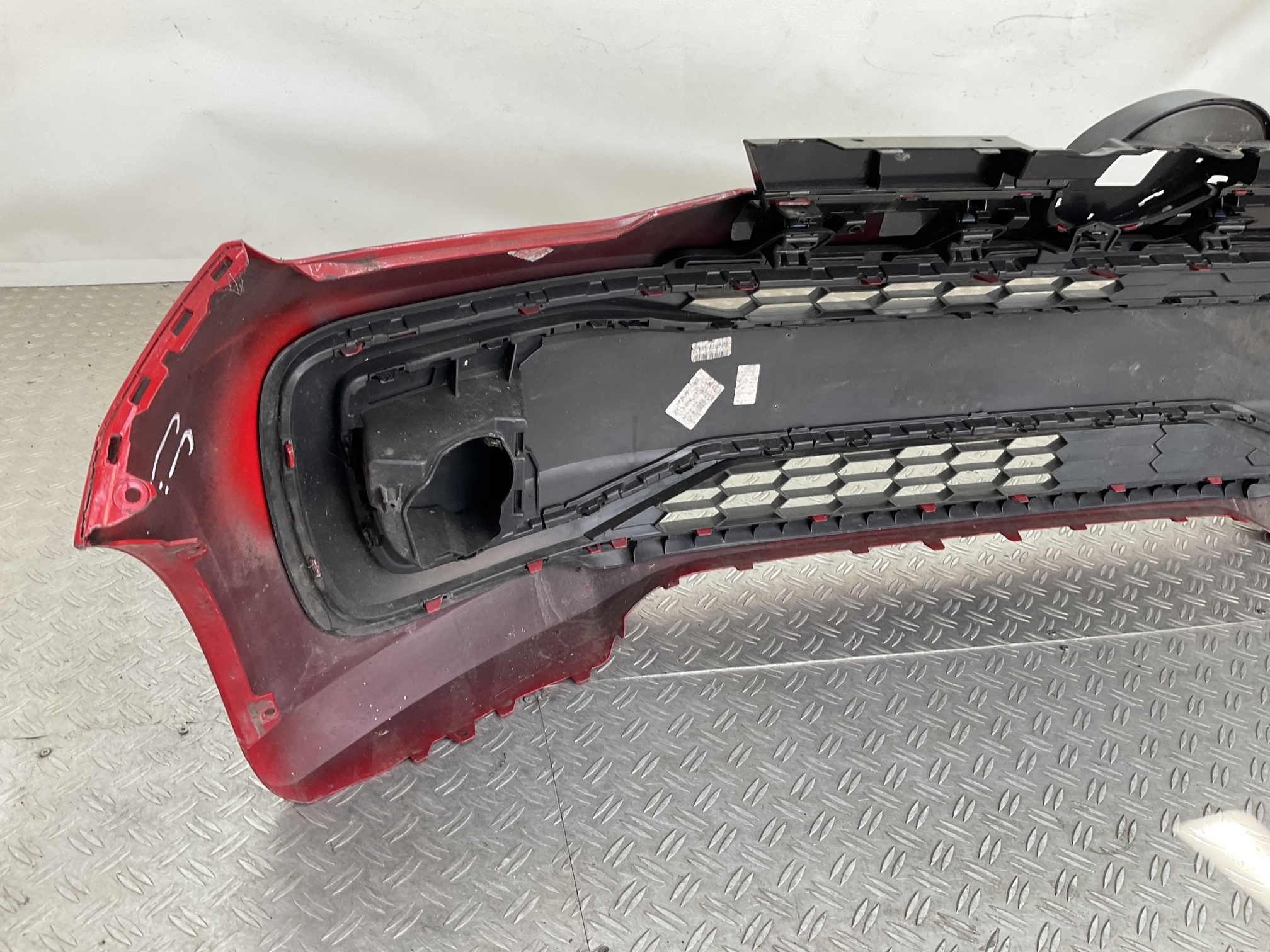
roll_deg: -7.9
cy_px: 476
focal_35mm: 29
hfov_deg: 61.7
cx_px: 635
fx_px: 1064
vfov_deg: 48.2
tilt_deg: -27.8
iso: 25
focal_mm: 3
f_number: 1.8
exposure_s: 1/100
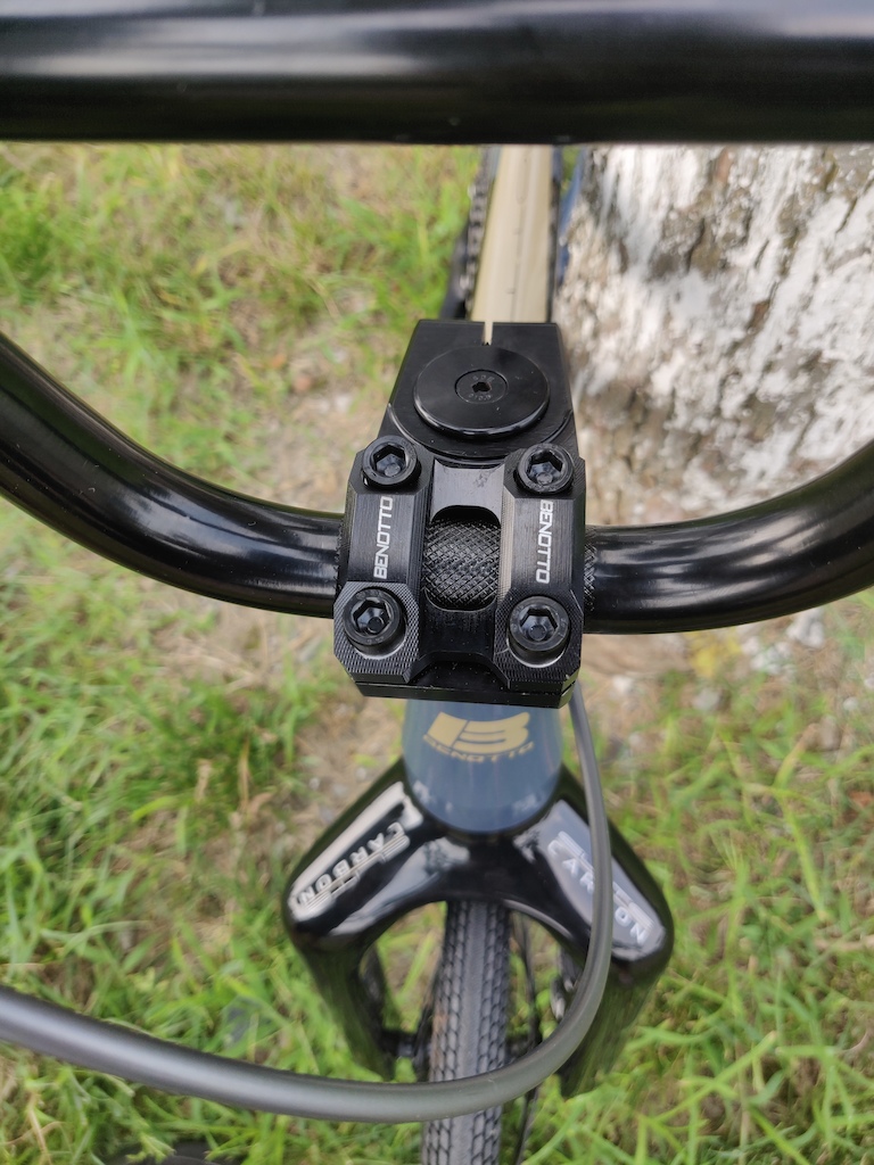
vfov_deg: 69.4
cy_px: 582
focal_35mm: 25
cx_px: 437
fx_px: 842
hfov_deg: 54.9
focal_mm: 4.25
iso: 100
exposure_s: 1/291
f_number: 1.7
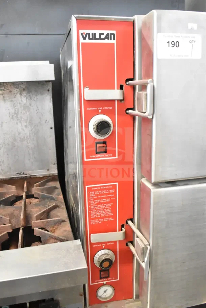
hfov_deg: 43.6
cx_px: 103
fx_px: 257
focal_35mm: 30
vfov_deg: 61.9
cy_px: 154
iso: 6400
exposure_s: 1/60
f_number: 3.8
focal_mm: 20
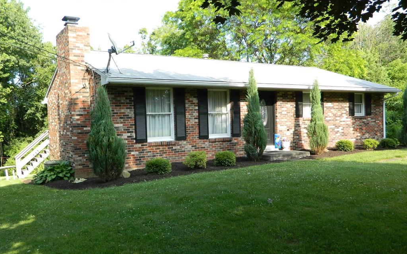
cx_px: 204
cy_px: 143
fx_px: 366
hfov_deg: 58.2
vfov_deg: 38.2
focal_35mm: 33
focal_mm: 5.6
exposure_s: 1/160
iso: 80
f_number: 3.2
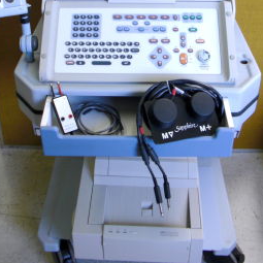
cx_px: 111
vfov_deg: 33.5
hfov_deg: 34.0
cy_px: 72
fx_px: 430
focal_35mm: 50
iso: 100
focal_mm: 6.3
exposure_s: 1/60
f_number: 2.8
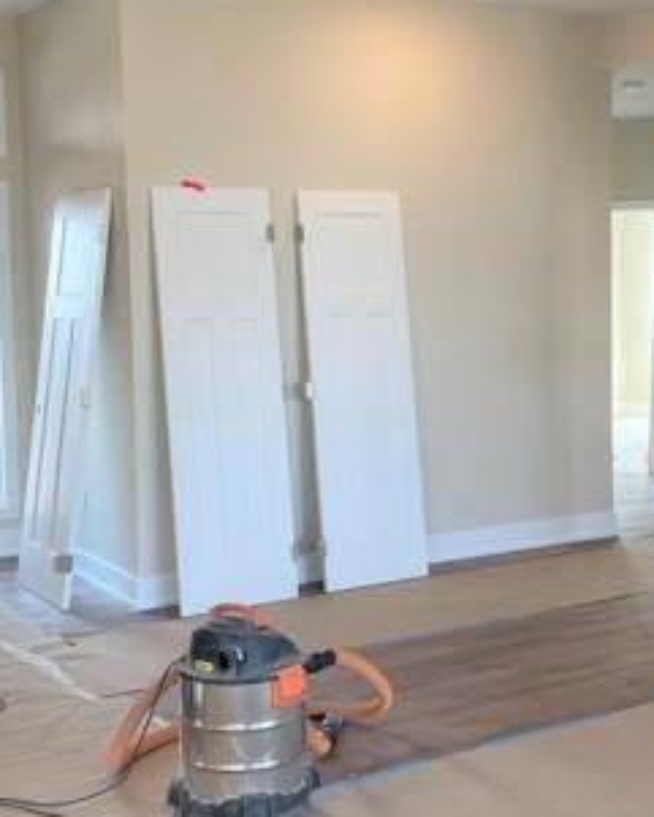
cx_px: 388
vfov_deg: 34.7
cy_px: 361
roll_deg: +1.7
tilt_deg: -2.7
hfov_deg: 28.1
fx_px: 1306
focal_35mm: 54
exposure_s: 1/120
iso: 80
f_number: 1.6
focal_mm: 4.2
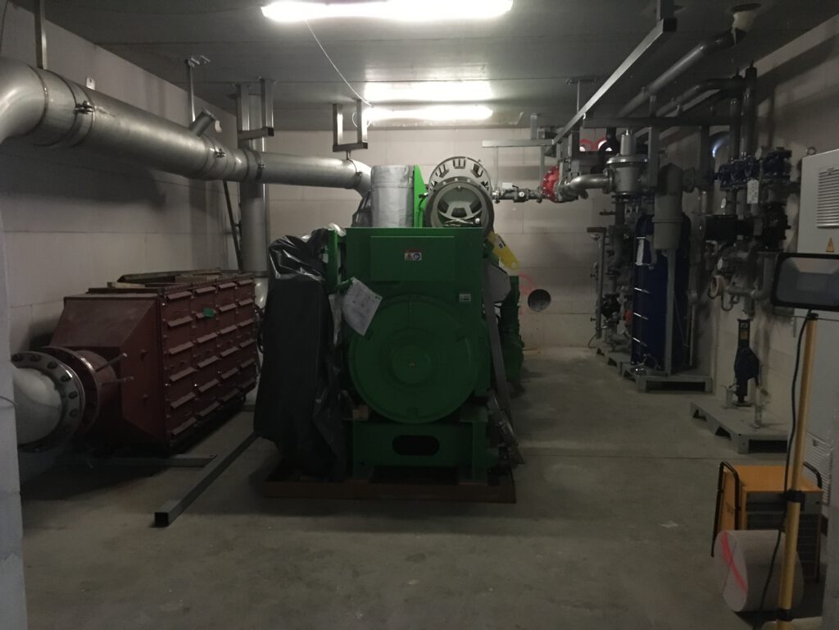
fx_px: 703
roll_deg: +0.3
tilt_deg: -7.1
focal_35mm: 29
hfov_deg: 61.7
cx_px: 420
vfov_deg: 48.2
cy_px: 315
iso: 640
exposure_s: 1/17
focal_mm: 4.15
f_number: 2.2
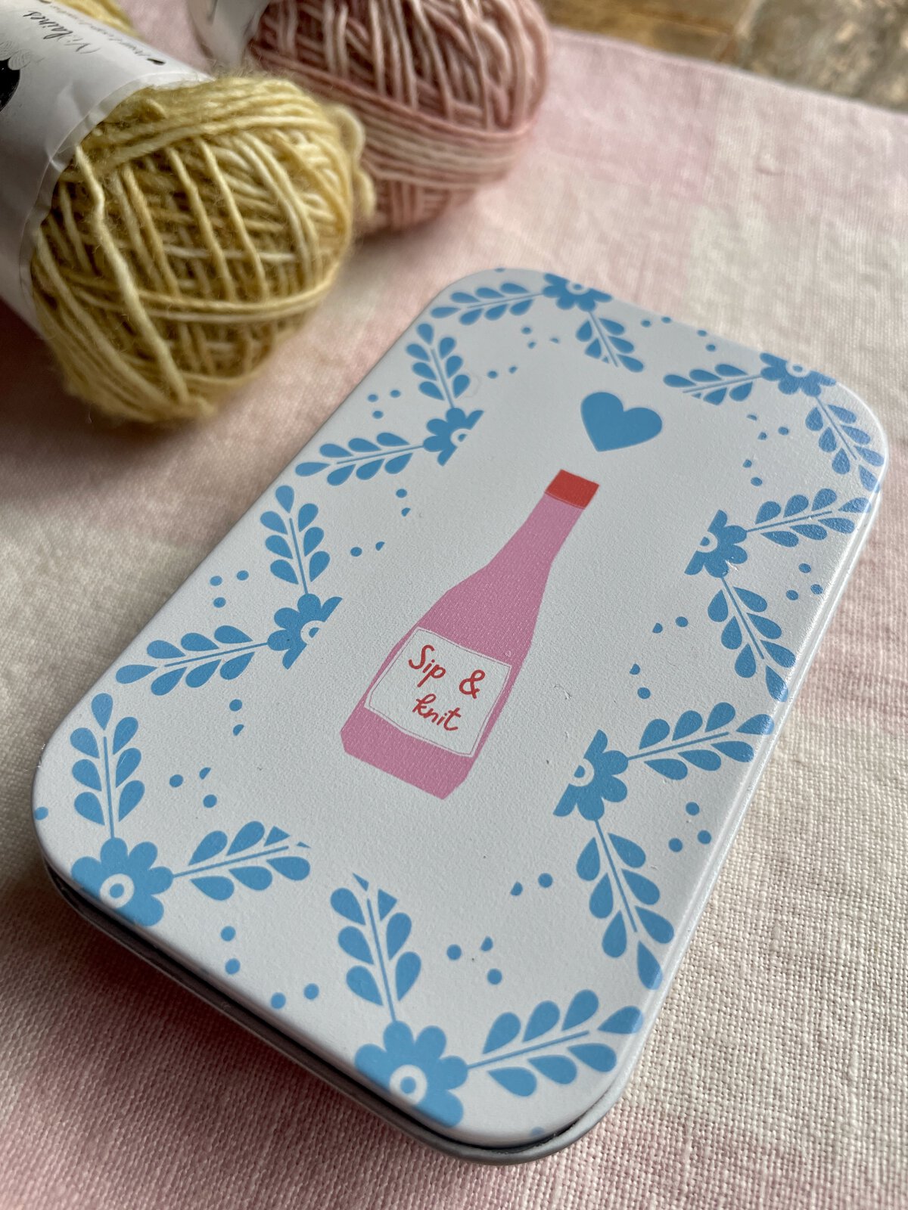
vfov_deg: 67.3
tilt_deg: -57.5
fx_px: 909
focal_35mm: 26
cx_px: 454
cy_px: 605
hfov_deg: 53.1
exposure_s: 1/698
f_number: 1.6
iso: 50
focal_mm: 4.2
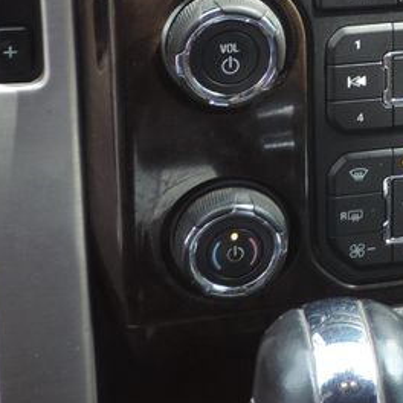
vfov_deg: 16.1
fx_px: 1357
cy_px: -105
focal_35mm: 103
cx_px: 568
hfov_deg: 15.8
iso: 80
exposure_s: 1/60
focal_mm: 4.3
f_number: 3
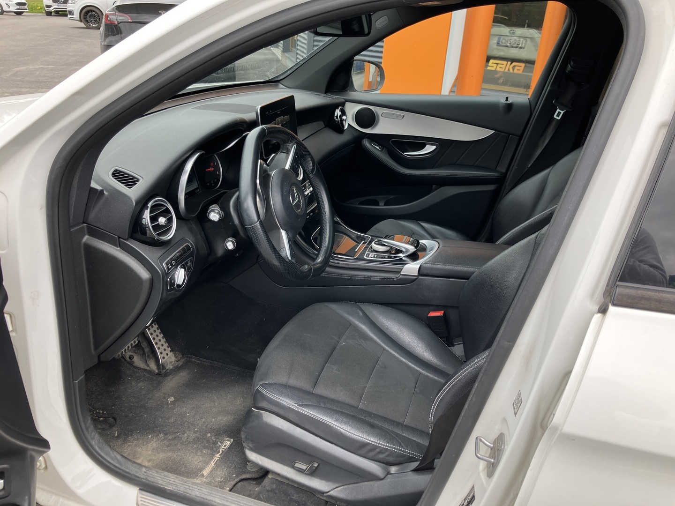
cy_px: 253
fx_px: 546
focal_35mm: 28
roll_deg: -4.2
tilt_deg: -23.2
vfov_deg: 49.7
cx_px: 338
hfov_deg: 63.4
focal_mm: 3.99
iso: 32
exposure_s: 1/172
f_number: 1.8
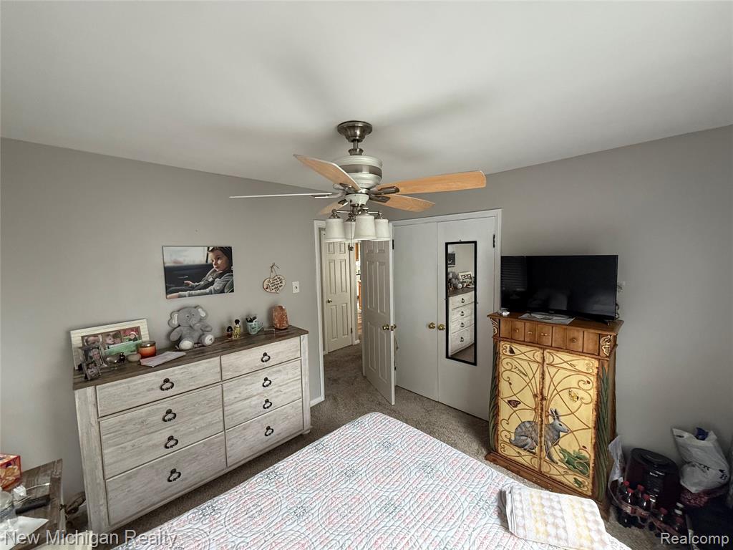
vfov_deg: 85.7
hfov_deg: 102.1
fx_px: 296
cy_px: 275
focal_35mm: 14
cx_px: 366
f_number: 2.2
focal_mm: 2.22
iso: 400
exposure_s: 1/60
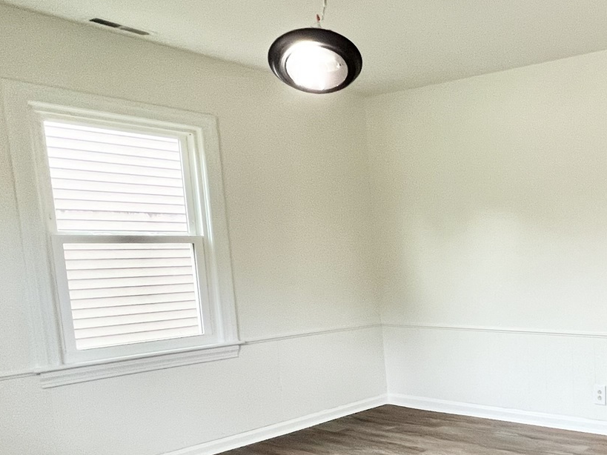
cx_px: 621
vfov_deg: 43.3
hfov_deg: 46.5
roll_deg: +1.2
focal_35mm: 32
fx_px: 561
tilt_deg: -7.3
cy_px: 317
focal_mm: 1.57
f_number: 1.8
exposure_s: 1/99
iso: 160
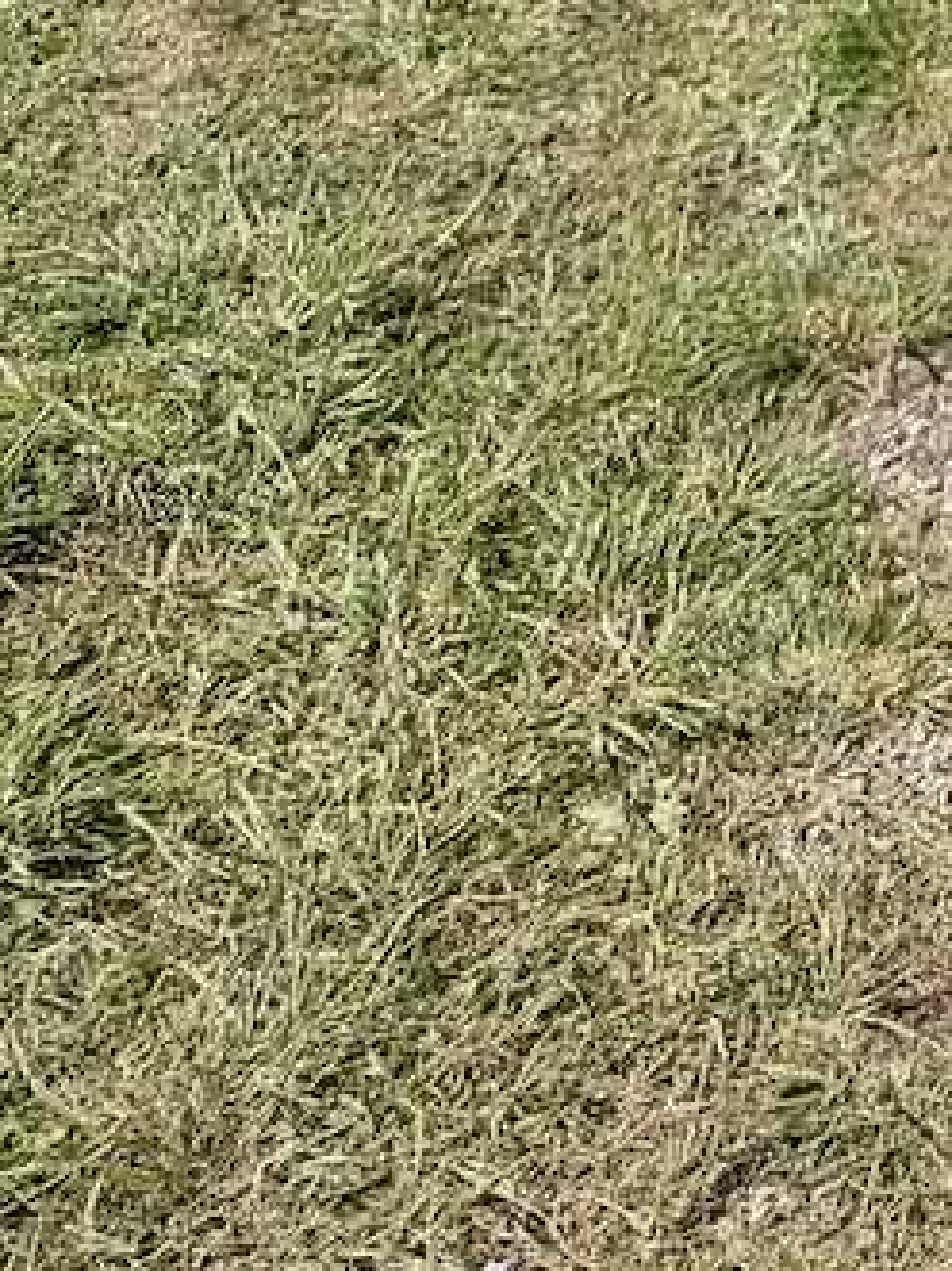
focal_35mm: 116
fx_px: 4256
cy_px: -1690
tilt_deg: -12.3
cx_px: 1912
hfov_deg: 11.5
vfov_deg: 13.2
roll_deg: +2.0
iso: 80
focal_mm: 6.76
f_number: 1.78
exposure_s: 1/2703
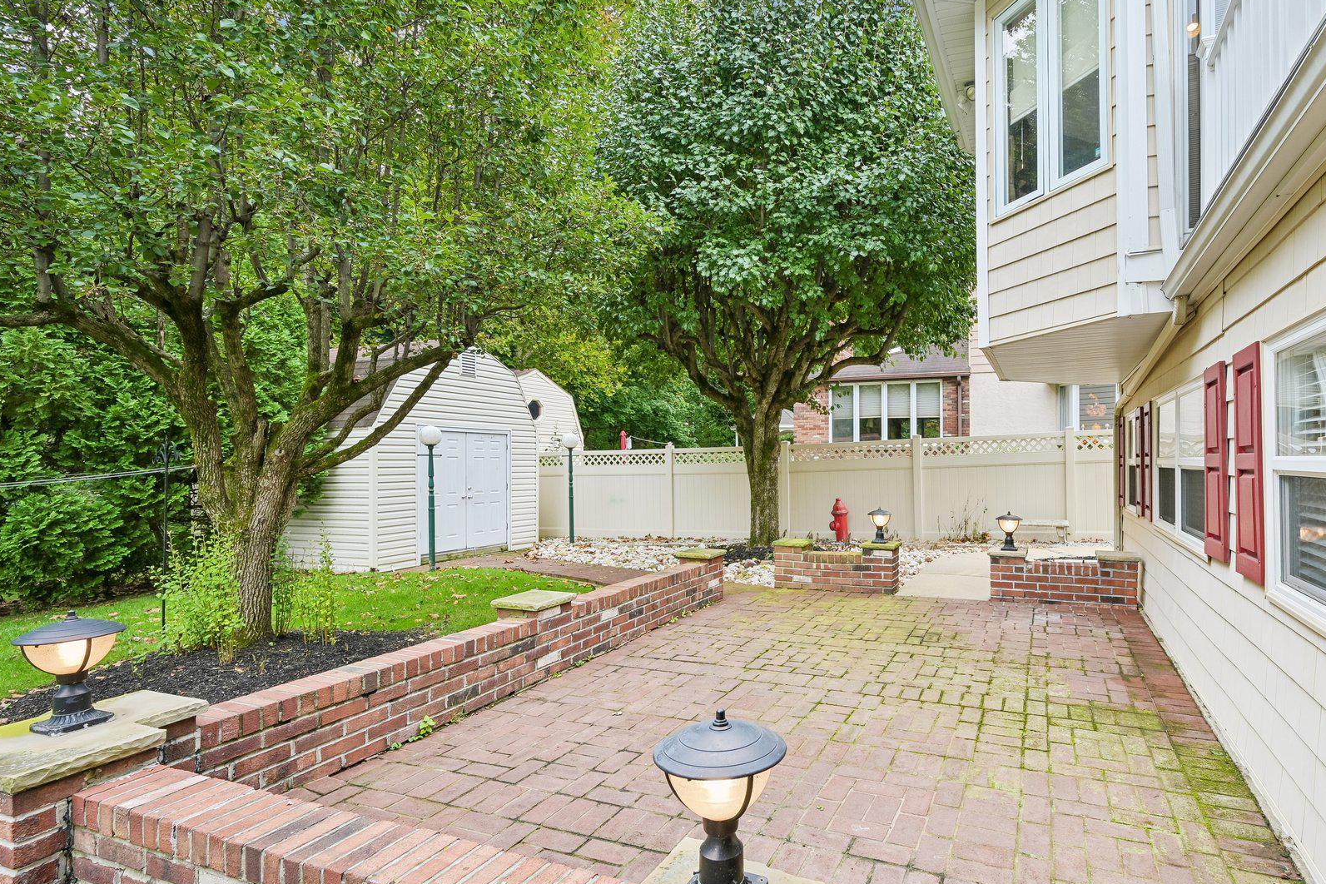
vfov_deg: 67.4
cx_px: 802
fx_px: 663
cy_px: 456
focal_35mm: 18
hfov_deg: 88.8
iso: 100
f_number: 8
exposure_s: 1/25
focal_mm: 14
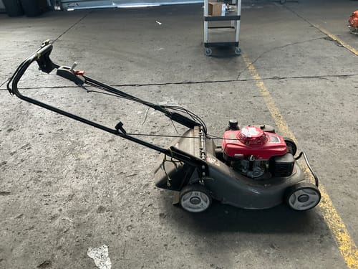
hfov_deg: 63.4
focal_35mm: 28
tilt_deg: -33.7
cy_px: 134
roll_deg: +2.6
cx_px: 179
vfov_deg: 49.7
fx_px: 290
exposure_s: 1/76
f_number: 1.8
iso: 64
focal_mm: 3
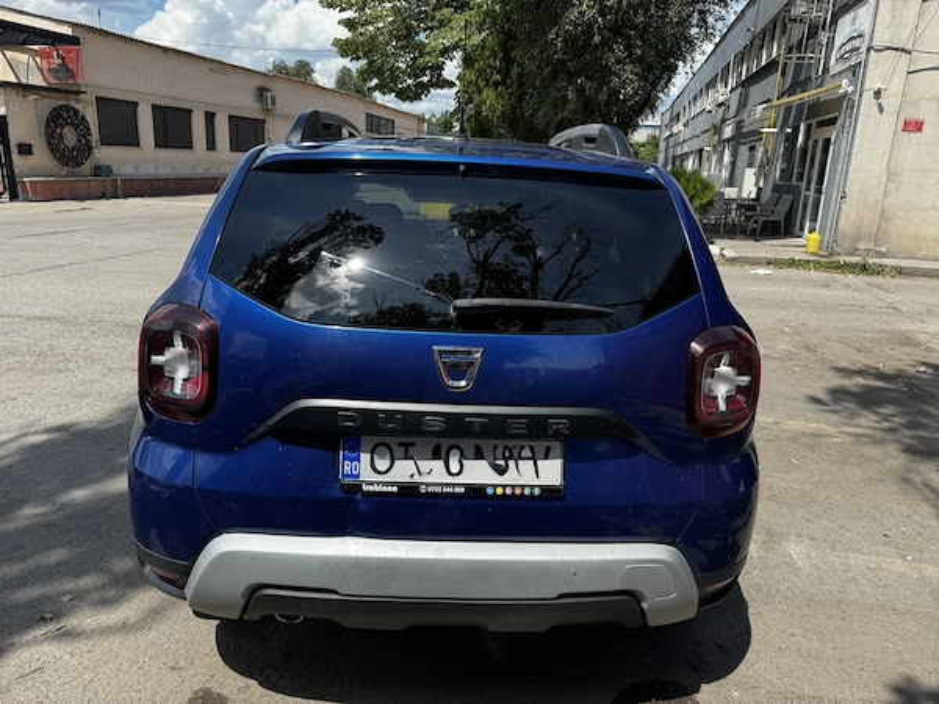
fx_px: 651
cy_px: 352
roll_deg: -2.1
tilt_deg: -15.3
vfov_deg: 56.8
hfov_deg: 71.6
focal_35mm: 24
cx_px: 470
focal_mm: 6.76
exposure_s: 1/2506
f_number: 1.78
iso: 80
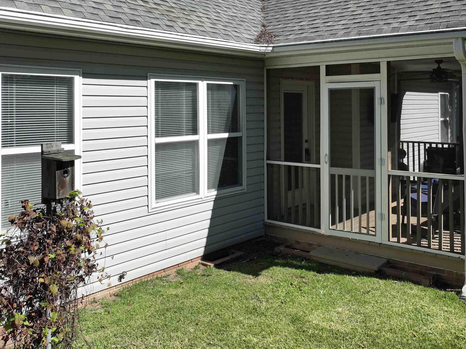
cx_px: 295
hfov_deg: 52.0
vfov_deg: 39.9
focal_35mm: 35
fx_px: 471
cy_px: 103
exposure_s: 1/2500
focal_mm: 12.29
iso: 150
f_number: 2.8
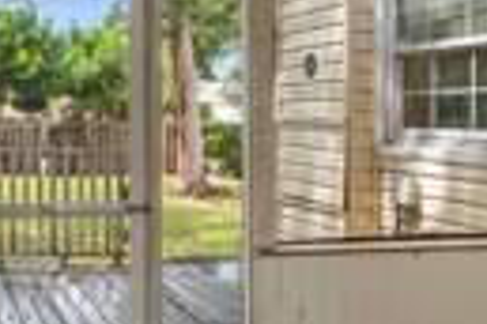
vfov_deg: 25.8
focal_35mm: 52
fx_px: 703
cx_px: -49
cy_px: 107
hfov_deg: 33.3
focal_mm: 14
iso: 800
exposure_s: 1/200
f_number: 8
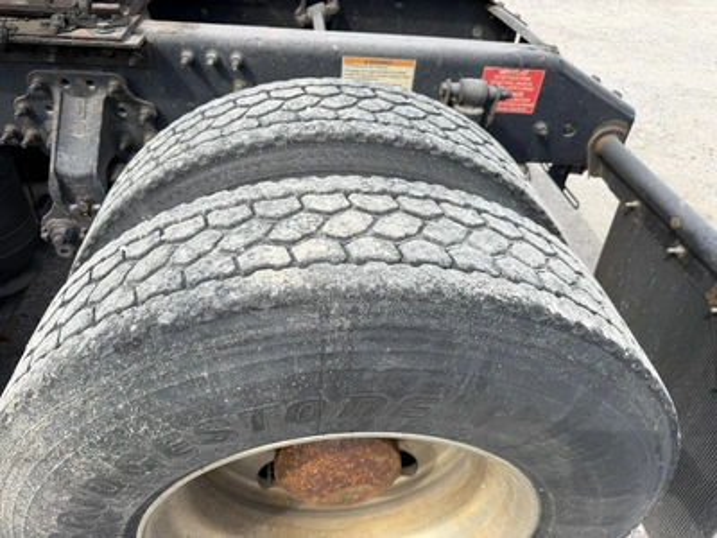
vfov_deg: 56.8
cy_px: 269
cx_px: 358
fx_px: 497
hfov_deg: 71.6
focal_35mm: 24
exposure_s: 1/1292
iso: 80
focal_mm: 6.76
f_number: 1.78
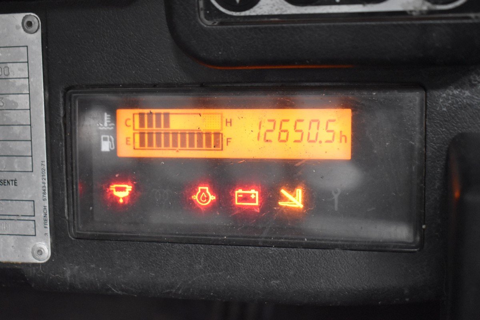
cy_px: 160
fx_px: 680
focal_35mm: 51
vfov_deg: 26.5
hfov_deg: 38.9
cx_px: 240
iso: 4000
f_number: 4.5
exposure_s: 1/60
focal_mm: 34
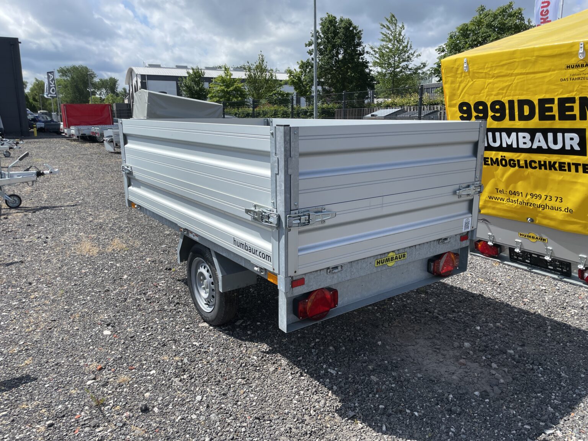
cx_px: 294
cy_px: 220
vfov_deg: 53.1
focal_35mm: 26
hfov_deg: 67.3
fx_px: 442
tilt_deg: -12.5
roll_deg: +0.1
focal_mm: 4.2
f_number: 1.6
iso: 32
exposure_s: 1/3731
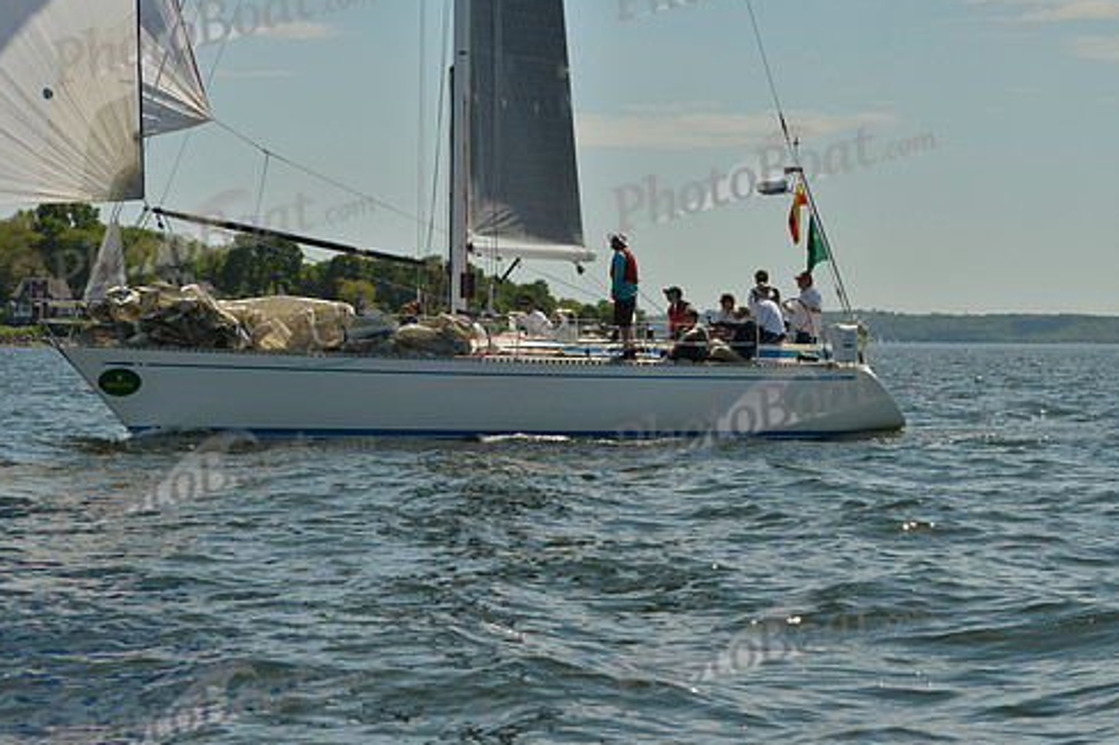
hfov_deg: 18.1
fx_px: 3511
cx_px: 495
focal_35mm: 113
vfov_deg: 12.1
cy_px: 324
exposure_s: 1/1600
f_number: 10
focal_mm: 95
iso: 280
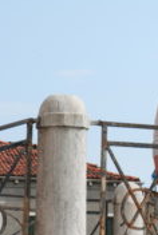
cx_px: 214
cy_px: -3
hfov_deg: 6.7
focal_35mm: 204
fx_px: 1338
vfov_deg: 10.0
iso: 100
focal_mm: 48
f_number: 11
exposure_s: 1/100
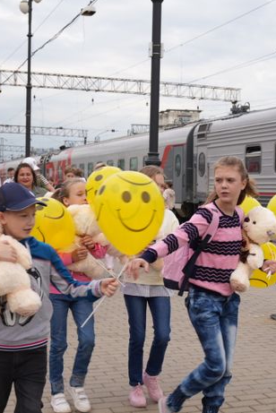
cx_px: 161
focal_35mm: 62
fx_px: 712
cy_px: 205
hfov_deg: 21.9
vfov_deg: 32.4
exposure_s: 1/200
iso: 100
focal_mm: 41
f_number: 5.6
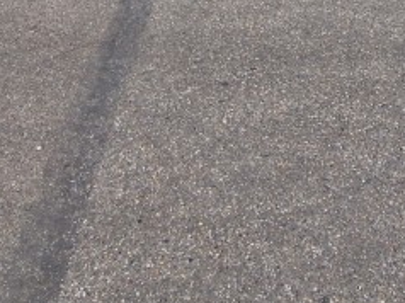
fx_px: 655
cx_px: 296
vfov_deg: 20.0
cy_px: -221
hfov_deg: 33.8
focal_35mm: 56
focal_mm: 2.2
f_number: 2.2
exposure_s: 1/2048
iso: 50
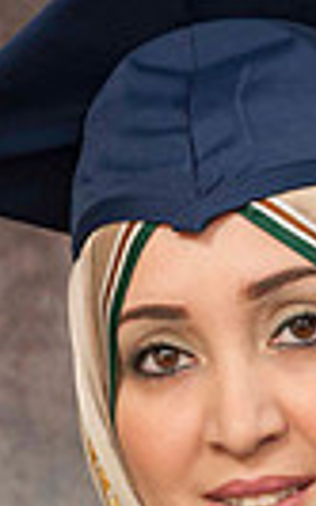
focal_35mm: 388
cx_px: 249
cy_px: 514
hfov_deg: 3.4
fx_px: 5352
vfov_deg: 5.4
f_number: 5.6
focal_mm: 75
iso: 200
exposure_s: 1/100
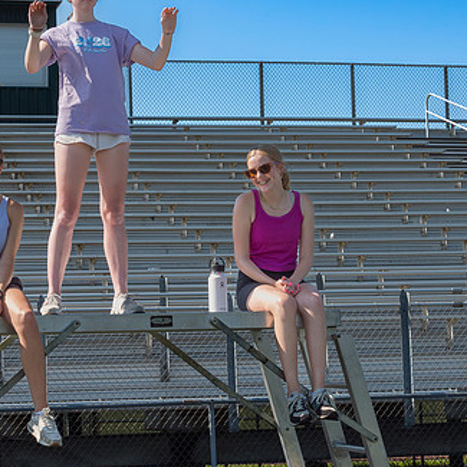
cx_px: 94
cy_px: 163
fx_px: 1633
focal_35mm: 107
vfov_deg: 16.2
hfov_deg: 16.2
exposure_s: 1/1000
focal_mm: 55
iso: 1250
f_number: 13
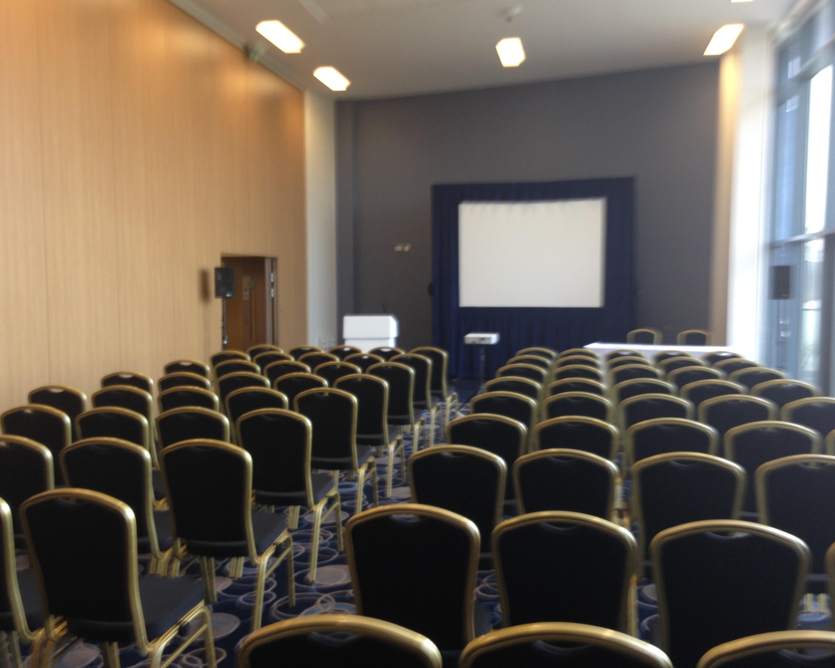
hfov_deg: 51.5
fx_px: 865
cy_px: 334
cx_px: 449
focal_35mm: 35
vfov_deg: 42.2
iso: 50
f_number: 2.4
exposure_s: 1/20
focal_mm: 4.12
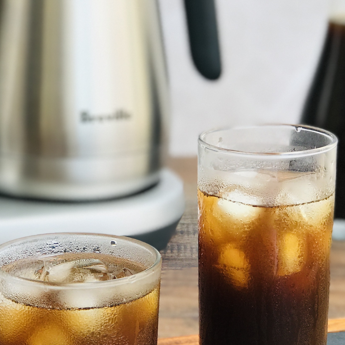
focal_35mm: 124
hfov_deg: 14.1
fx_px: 1398
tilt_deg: -14.3
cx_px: 135
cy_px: 160
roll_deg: +0.2
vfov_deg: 14.1
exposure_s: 1/120
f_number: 2.8
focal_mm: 6.6
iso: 25
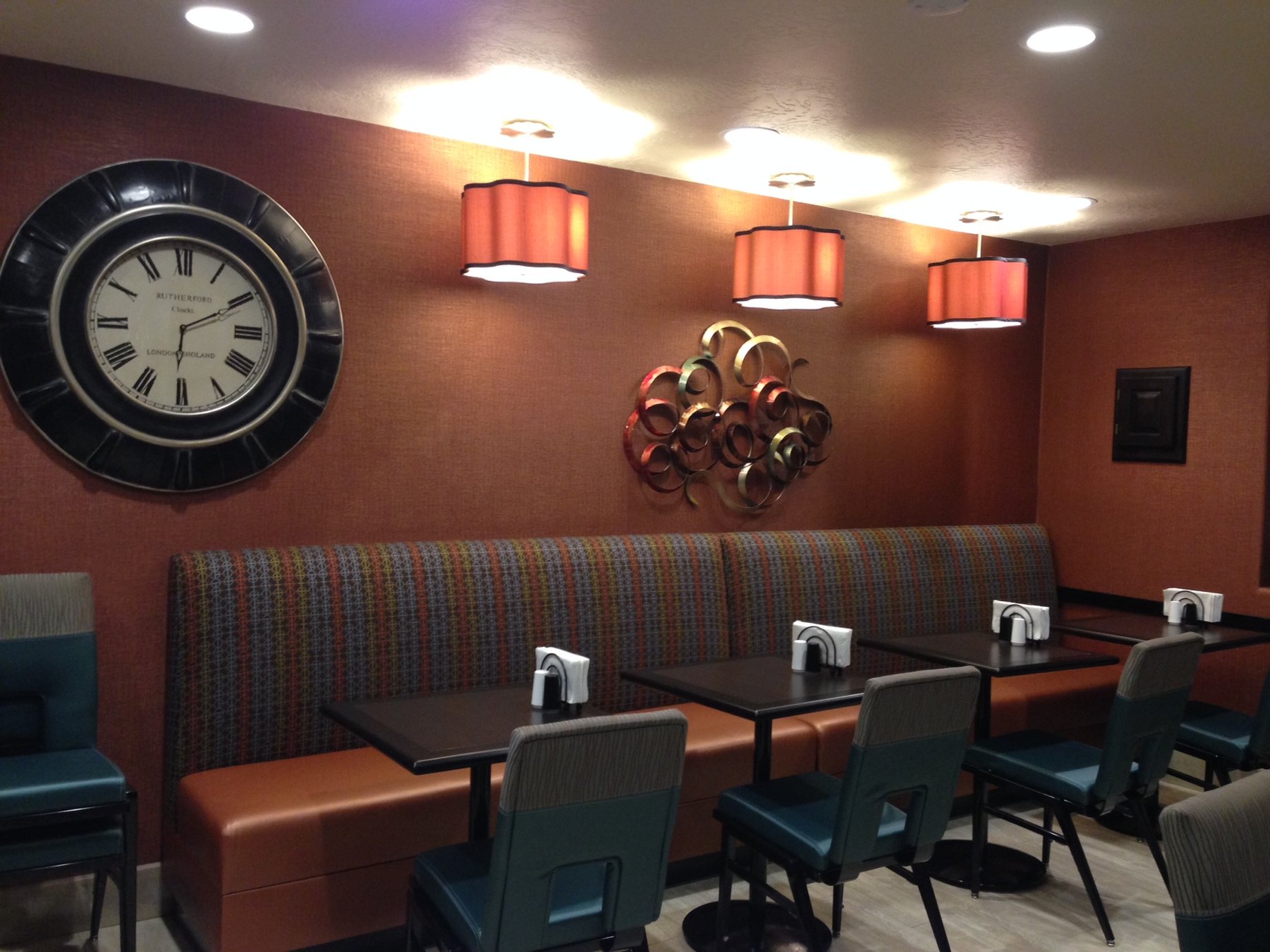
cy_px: 476
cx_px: 635
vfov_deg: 42.9
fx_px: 1211
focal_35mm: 33
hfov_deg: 55.4
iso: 160
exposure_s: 1/20
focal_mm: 4.12
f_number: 2.4
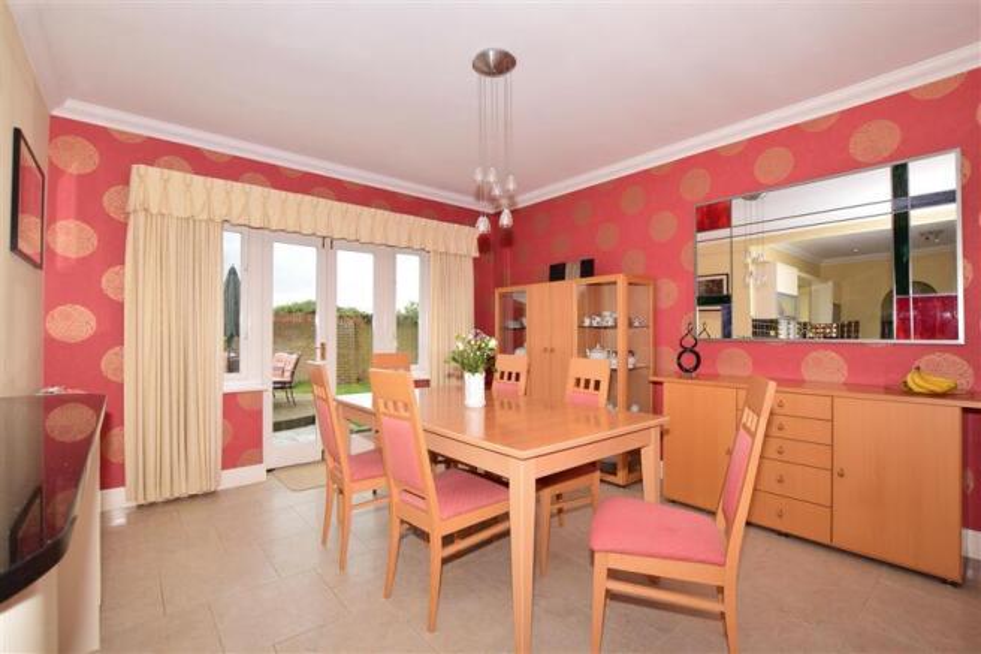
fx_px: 409
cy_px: 327
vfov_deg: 77.3
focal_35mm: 15
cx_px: 490
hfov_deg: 100.4
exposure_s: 1/200
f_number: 8
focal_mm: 10
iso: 400
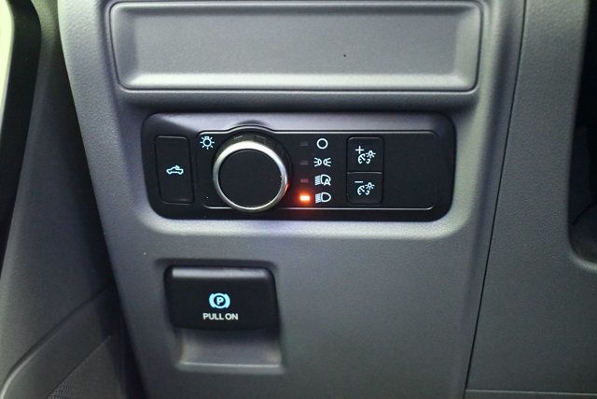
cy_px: 200
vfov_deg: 29.3
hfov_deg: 42.7
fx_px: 763
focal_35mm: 46
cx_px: 298
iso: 12800
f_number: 4.2
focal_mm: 31
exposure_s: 1/40
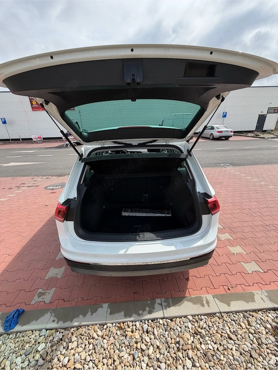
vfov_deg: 102.1
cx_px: 139
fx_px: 150
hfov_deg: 85.7
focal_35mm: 14
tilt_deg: -21.2
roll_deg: +1.6
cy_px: 185
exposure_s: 1/770
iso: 32
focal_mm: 2.22
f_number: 2.2
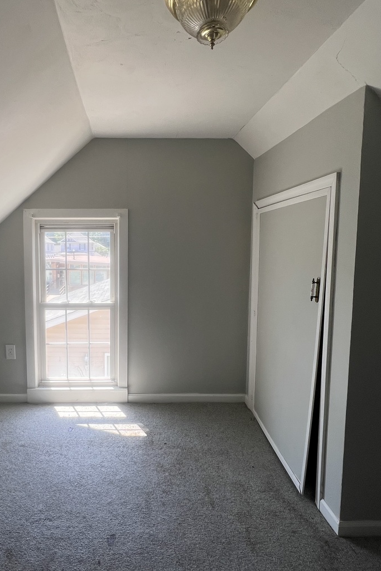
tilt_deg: -6.3
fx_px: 302
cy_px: 280
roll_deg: -0.8
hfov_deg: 63.1
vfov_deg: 86.9
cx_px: 132
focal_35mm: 19
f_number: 1.8
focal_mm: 1.57
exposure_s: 1/131
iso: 32
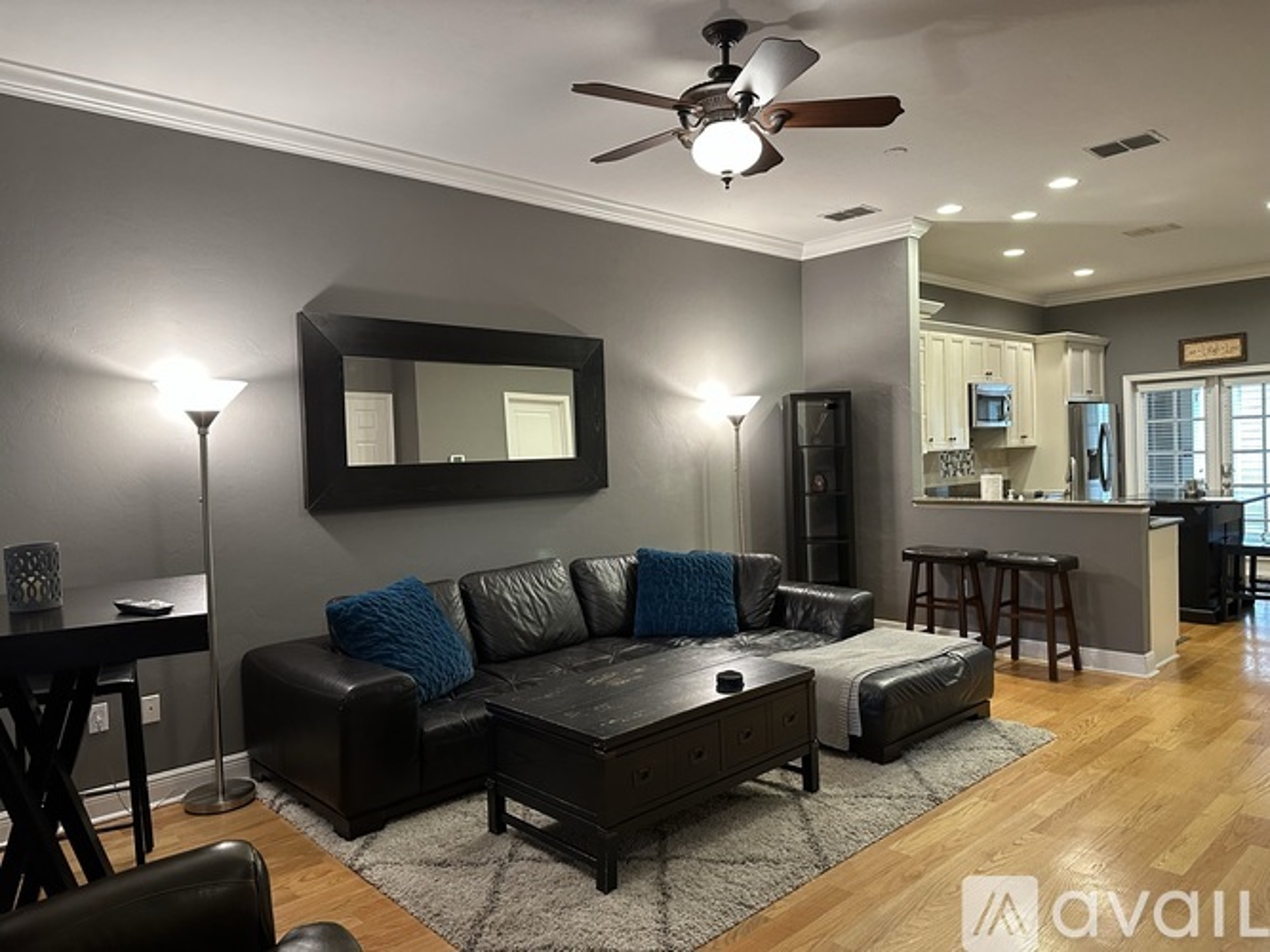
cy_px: 476
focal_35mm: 24
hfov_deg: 71.6
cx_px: 635
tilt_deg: -1.9
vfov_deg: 56.8
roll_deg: +1.9
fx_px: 880
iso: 400
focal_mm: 6.86
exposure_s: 1/60
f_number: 1.78
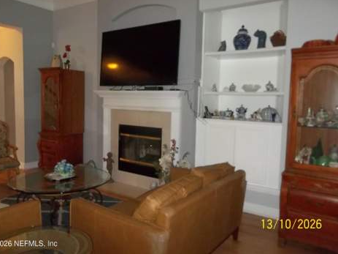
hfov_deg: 63.4
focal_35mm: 28
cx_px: 164
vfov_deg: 49.7
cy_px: 124
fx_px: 273
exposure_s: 1/30
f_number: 3.5
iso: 320
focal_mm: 4.9
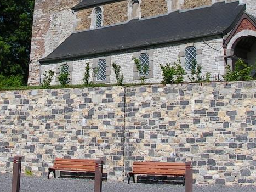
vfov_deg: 18.3
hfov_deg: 24.7
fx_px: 584
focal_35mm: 79
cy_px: 14
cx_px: 98
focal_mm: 6
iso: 64
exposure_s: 1/800
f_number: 4.8
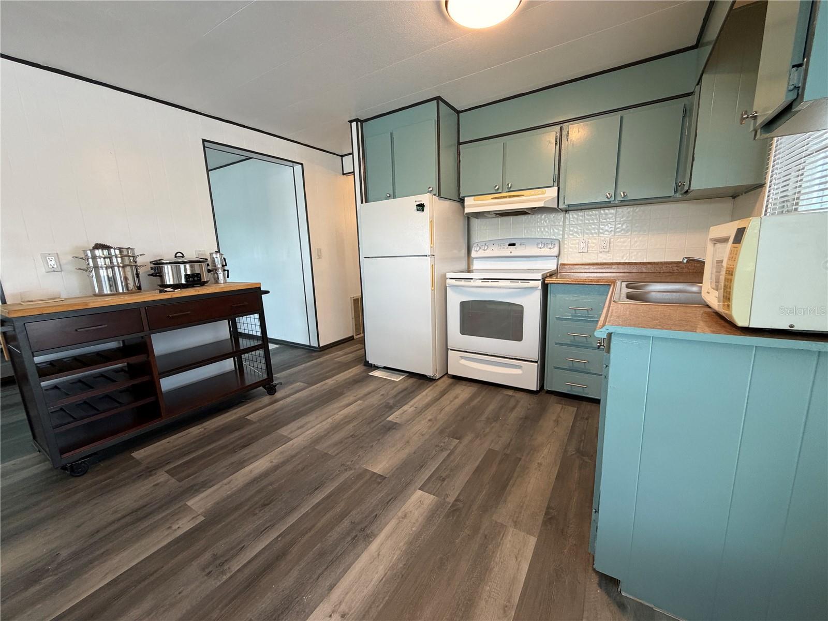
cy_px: 310
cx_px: 414
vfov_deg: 85.7
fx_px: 335
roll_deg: +2.2
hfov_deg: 102.1
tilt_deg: -9.8
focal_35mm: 14
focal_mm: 2.22
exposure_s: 1/60
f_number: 2.2
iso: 200
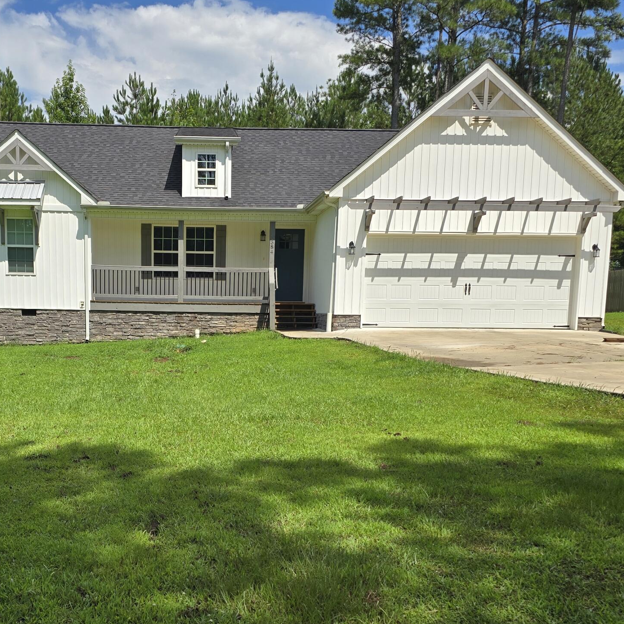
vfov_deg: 39.6
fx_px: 857
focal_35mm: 42
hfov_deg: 39.5
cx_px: 199
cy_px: 412
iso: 12
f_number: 1.7
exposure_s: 1/845
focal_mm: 6.3
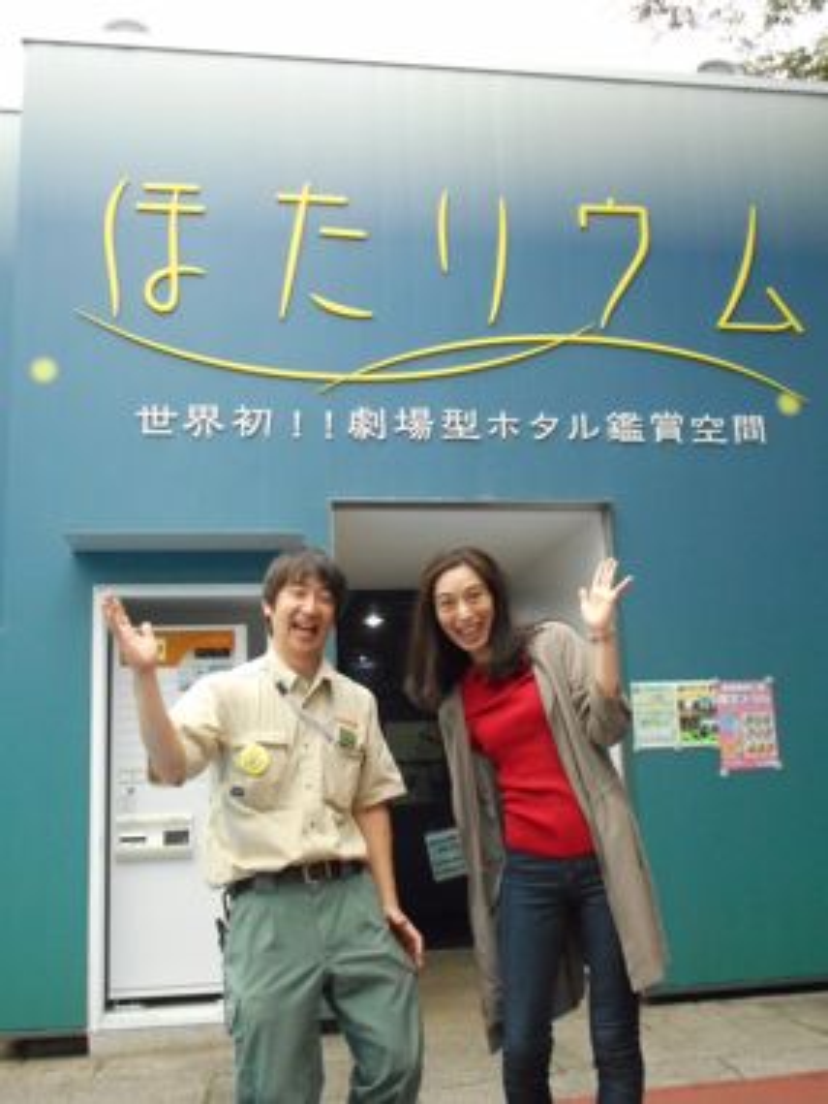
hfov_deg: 36.8
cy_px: 552
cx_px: 414
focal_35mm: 39
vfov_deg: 47.9
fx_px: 1244
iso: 800
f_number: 4.5
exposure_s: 1/400
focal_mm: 6.9
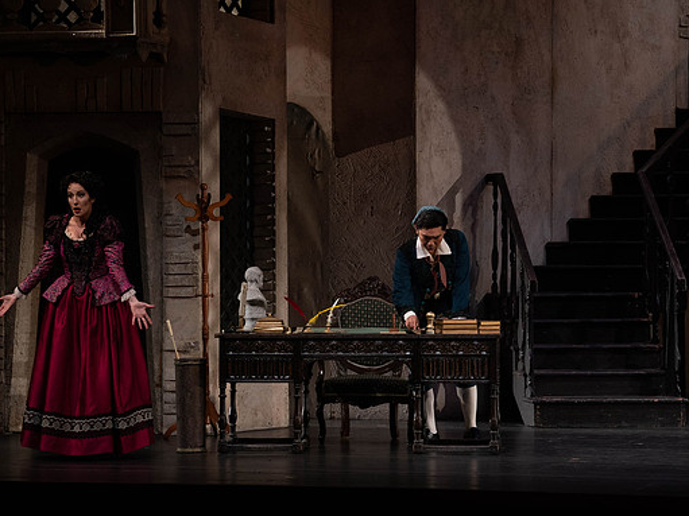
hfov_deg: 12.7
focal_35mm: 156
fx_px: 3104
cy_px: 258
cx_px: 317
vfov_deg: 9.5
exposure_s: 1/250
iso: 3200
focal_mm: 143
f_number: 9
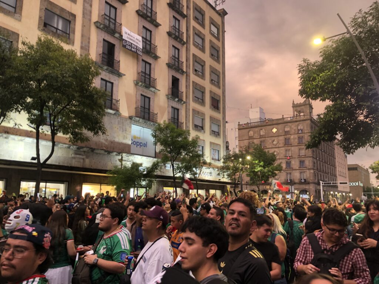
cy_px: 142
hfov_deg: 63.4
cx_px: 190
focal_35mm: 28
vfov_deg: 49.7
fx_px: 307
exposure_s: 1/60
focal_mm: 3.99
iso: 400
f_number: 1.8
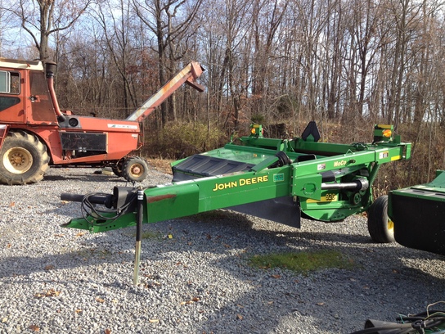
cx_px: 222
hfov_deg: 52.6
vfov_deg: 40.7
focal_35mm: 35
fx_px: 450
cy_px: 167
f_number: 2.4
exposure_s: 1/575
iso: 50
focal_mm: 4.28
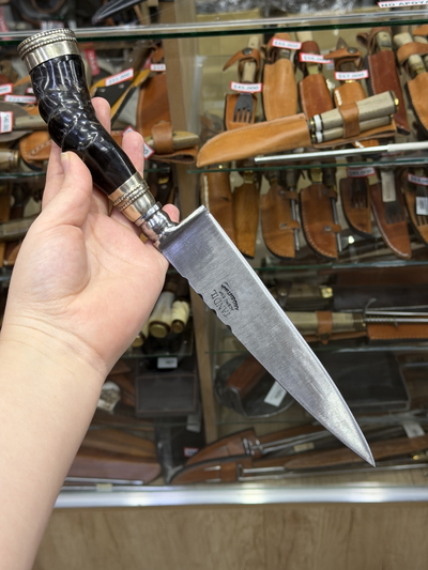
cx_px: 214
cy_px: 285
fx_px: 791
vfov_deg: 39.6
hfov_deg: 30.3
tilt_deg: -40.6
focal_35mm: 48
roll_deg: +3.7
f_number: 1.78
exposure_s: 1/50
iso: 100
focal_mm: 6.76
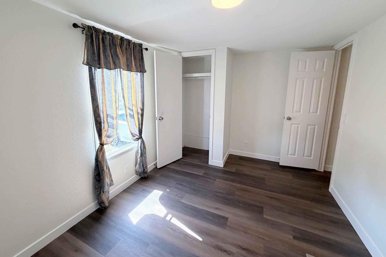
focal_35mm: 15
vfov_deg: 77.0
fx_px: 161
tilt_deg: -8.9
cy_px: 113
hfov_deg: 100.4
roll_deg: -0.5
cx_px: 189
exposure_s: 1/121
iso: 200
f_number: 2.2
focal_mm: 2.22
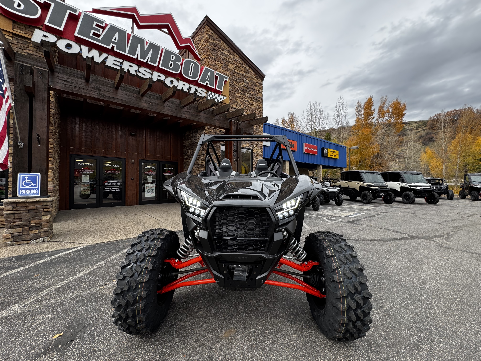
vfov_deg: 85.7
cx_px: 240
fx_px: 195
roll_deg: +0.5
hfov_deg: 102.1
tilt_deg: +0.7
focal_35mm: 14
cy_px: 180
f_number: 2.2
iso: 40
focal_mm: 2.22
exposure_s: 1/269
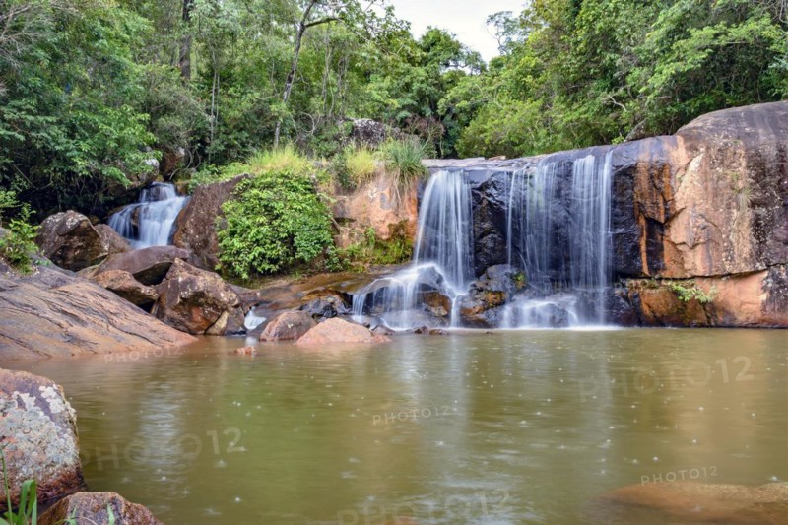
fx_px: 656
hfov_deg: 61.9
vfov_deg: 43.6
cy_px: 262
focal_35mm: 30
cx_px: 394
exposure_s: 1/3
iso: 200
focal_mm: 20
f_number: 22
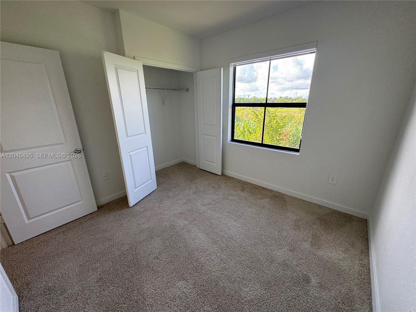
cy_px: 156
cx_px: 208
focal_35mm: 14
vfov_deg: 85.7
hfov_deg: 102.1
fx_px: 168
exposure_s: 1/120
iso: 100
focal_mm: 2.22
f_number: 2.2
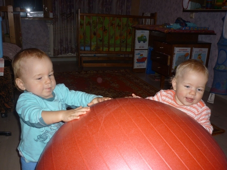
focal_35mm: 33
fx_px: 217
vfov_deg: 43.0
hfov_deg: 55.3
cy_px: 85
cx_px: 114
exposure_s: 1/125
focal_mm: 5.5
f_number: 2.8
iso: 100
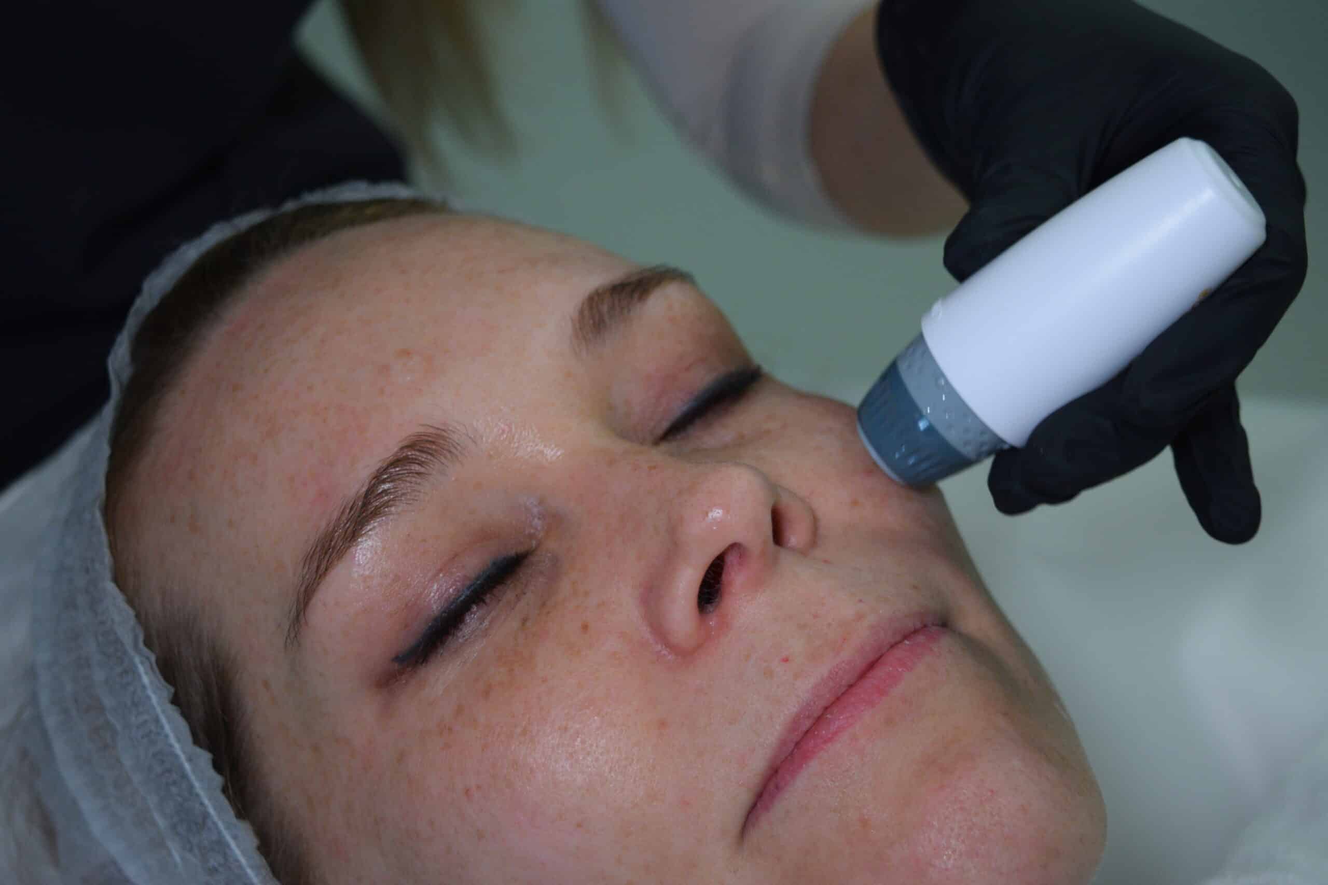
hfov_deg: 33.4
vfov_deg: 22.6
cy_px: 442
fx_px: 2213
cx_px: 664
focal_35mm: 60
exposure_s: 1/60
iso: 1000
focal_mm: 40
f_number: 5
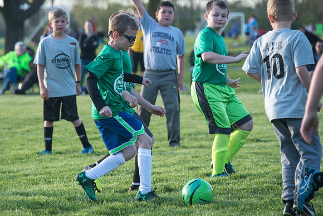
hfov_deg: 8.1
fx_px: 2281
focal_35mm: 254
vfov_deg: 5.4
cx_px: 142
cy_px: 113
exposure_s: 1/800
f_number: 7.1
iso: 1600
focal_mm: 220
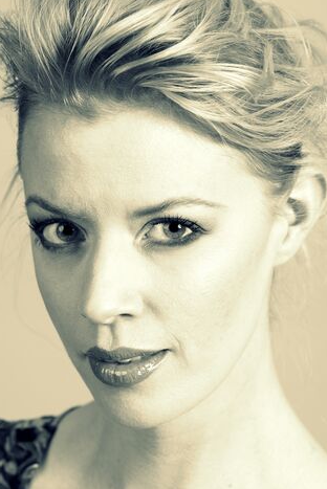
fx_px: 1932
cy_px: 277
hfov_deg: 9.7
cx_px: 148
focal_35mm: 142
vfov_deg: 14.4
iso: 100
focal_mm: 105
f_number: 8
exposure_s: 1/200
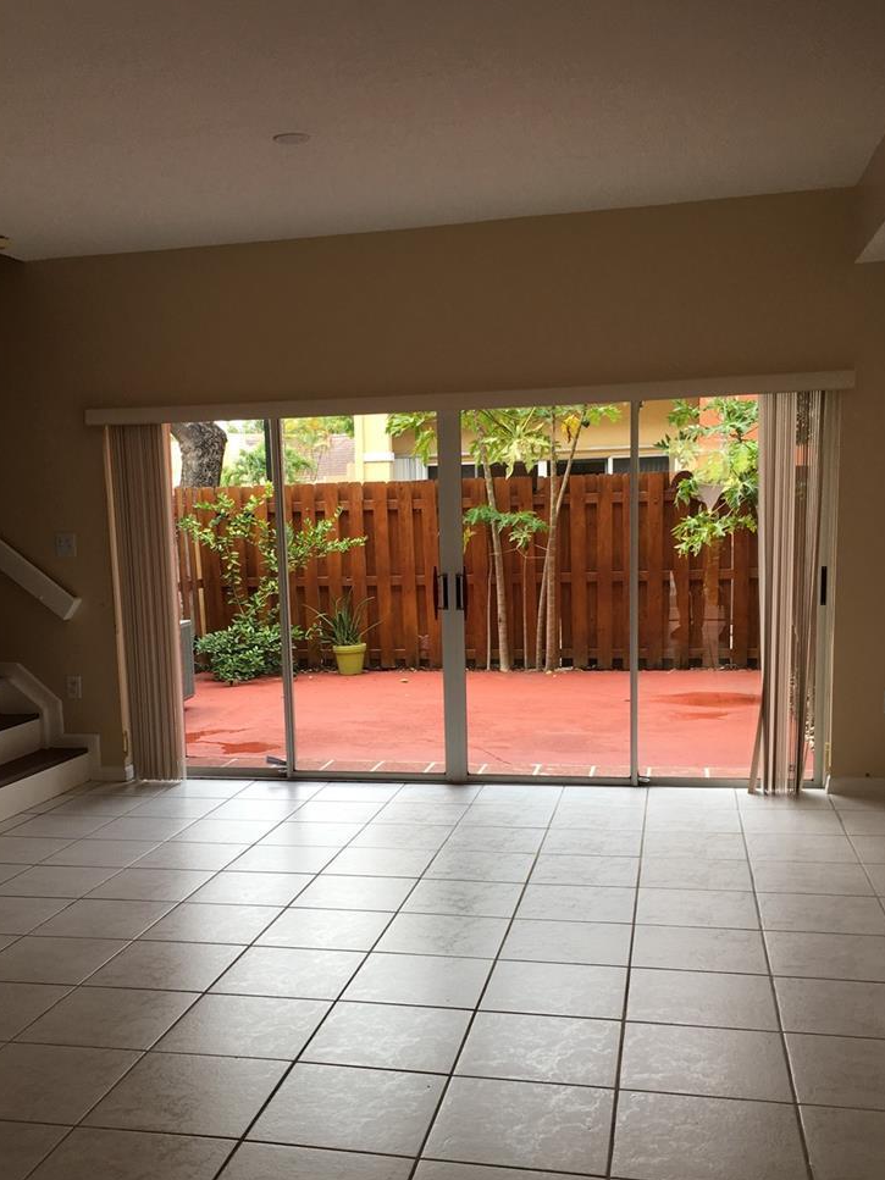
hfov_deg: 39.6
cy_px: 713
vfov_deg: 51.0
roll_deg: +1.4
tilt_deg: -7.6
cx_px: 378
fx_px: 1227
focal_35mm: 36
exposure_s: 1/120
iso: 25
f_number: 2.2
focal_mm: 4.15
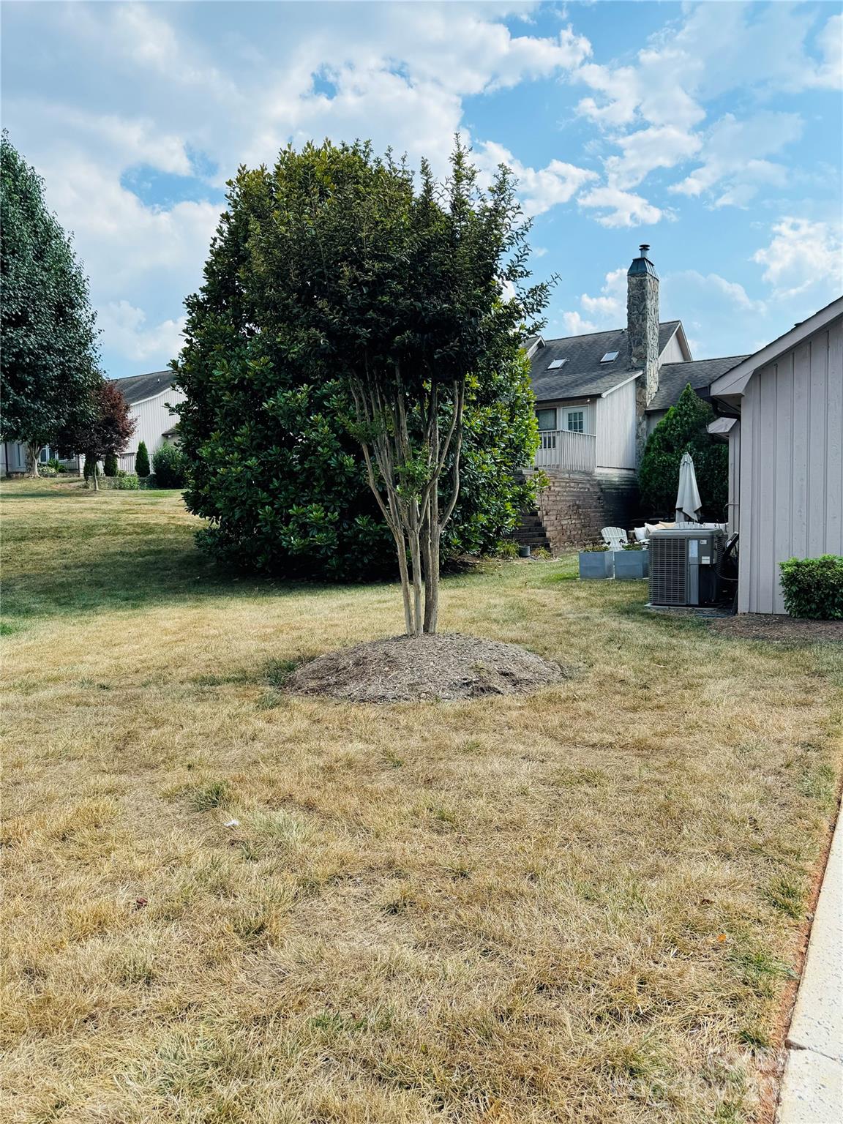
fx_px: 779
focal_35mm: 24
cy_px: 562
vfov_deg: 71.6
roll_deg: +1.0
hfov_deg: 56.8
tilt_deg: -2.8
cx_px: 422
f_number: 1.78
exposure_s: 1/1767
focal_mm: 6.76
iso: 80
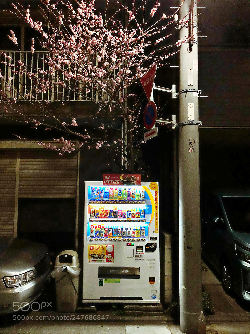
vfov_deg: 63.4
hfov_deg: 49.7
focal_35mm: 28
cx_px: 125
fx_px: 270
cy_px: 167
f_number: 1.8
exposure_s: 1/17
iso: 40
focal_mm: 3.99
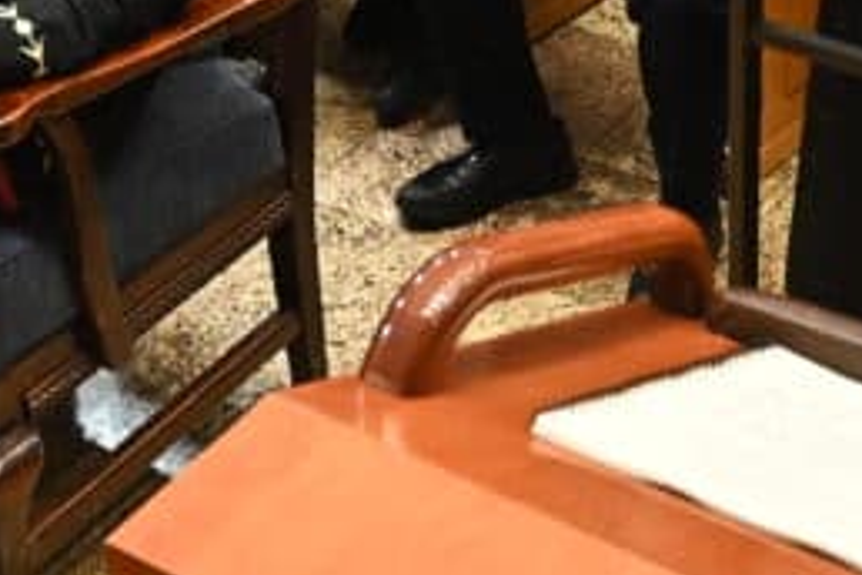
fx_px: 3041
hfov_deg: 16.1
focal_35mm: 127
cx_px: 418
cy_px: -371
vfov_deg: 10.3
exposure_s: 1/125
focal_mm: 32
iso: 3200
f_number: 4.5
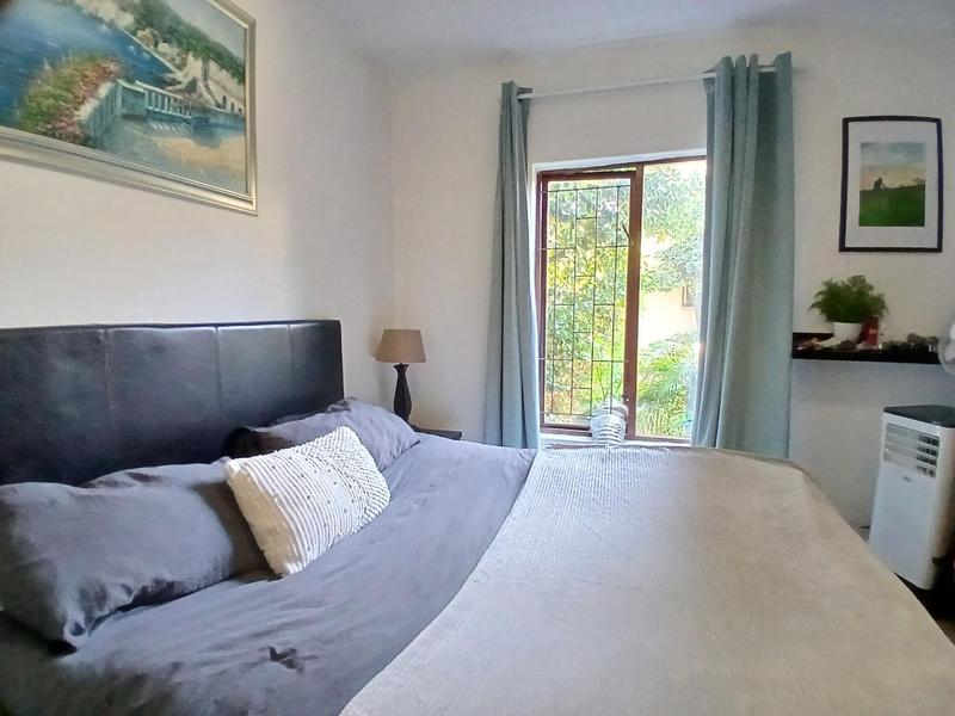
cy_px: 358
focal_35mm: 17
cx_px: 478
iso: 500
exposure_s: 1/20
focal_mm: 1.4
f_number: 2.2
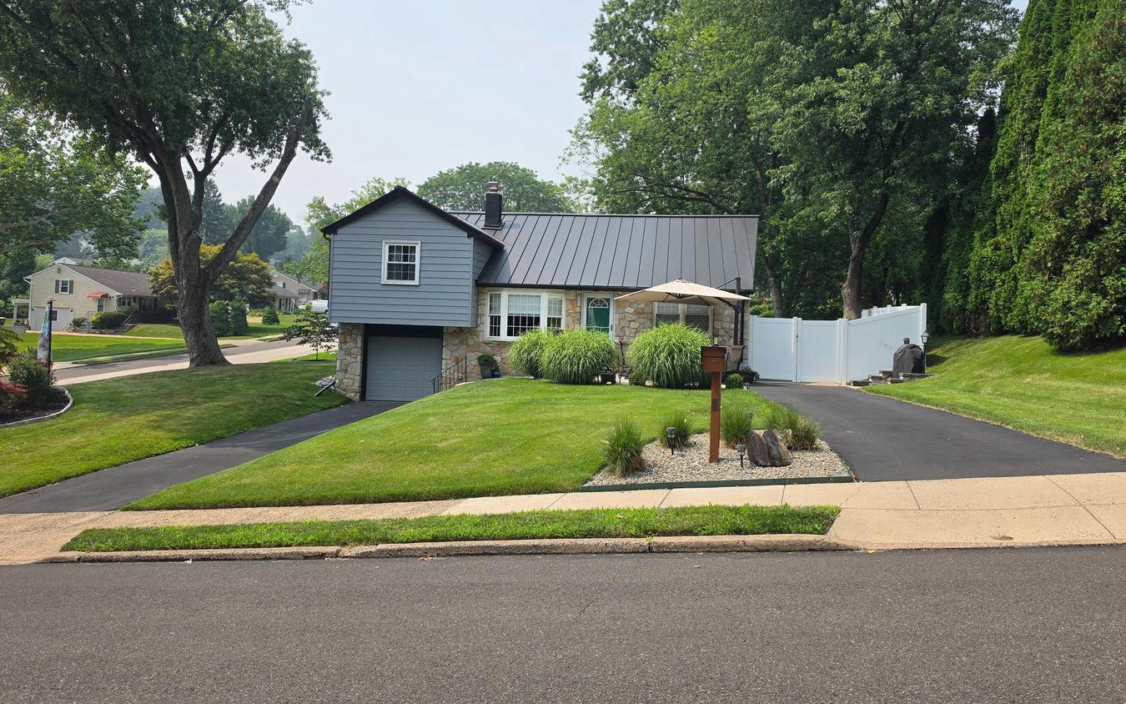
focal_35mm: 26
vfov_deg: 47.6
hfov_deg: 70.4
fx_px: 798
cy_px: 322
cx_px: 581
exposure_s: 1/7939
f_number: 1.4
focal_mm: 6.5
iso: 64
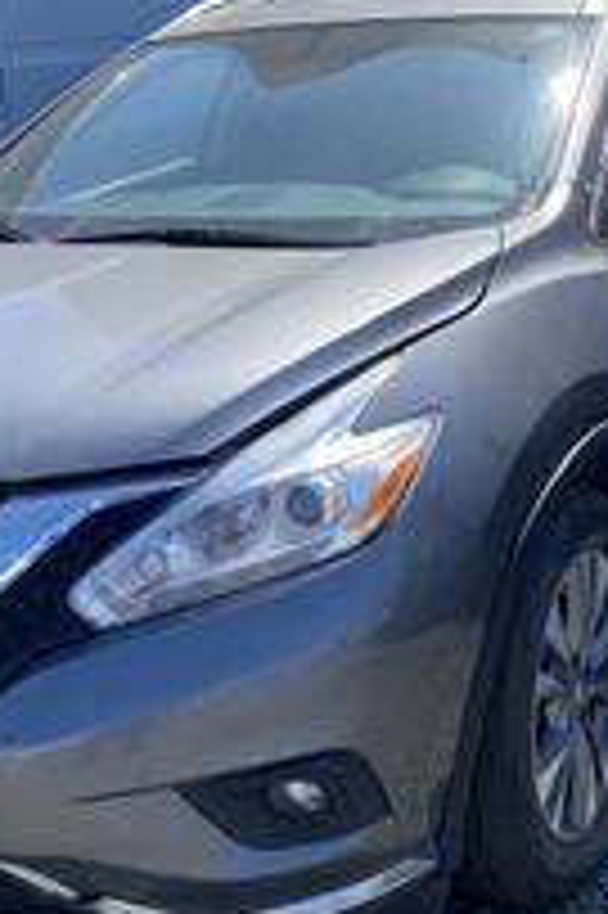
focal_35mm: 64
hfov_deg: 21.2
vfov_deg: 31.3
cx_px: 311
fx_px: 1624
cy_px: 338
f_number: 1.8
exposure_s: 1/1346
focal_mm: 4.25
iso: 32
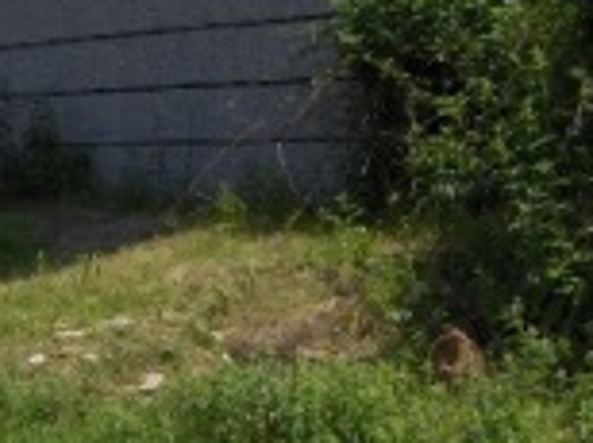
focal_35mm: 102
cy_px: 35
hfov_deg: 18.4
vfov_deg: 14.3
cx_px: -100
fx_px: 1745
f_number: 4.3
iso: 100
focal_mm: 5.8
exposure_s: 1/826
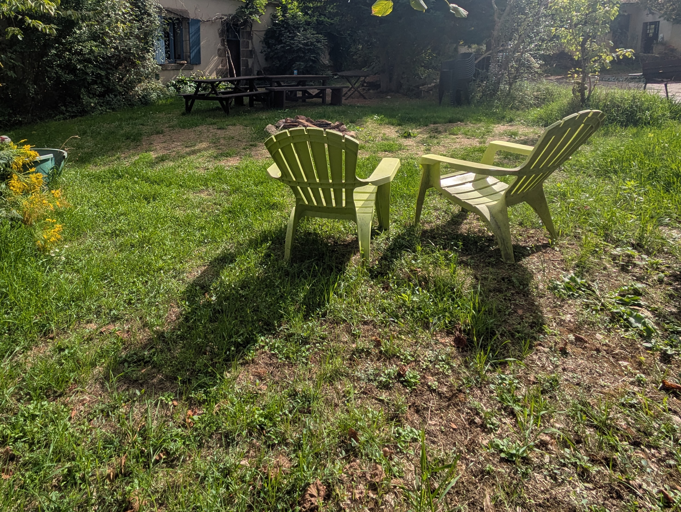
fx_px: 433
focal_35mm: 22
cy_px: 125
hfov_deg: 75.2
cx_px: 260
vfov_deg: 57.8
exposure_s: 1/3436
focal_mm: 1.83
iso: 49
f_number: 2.2
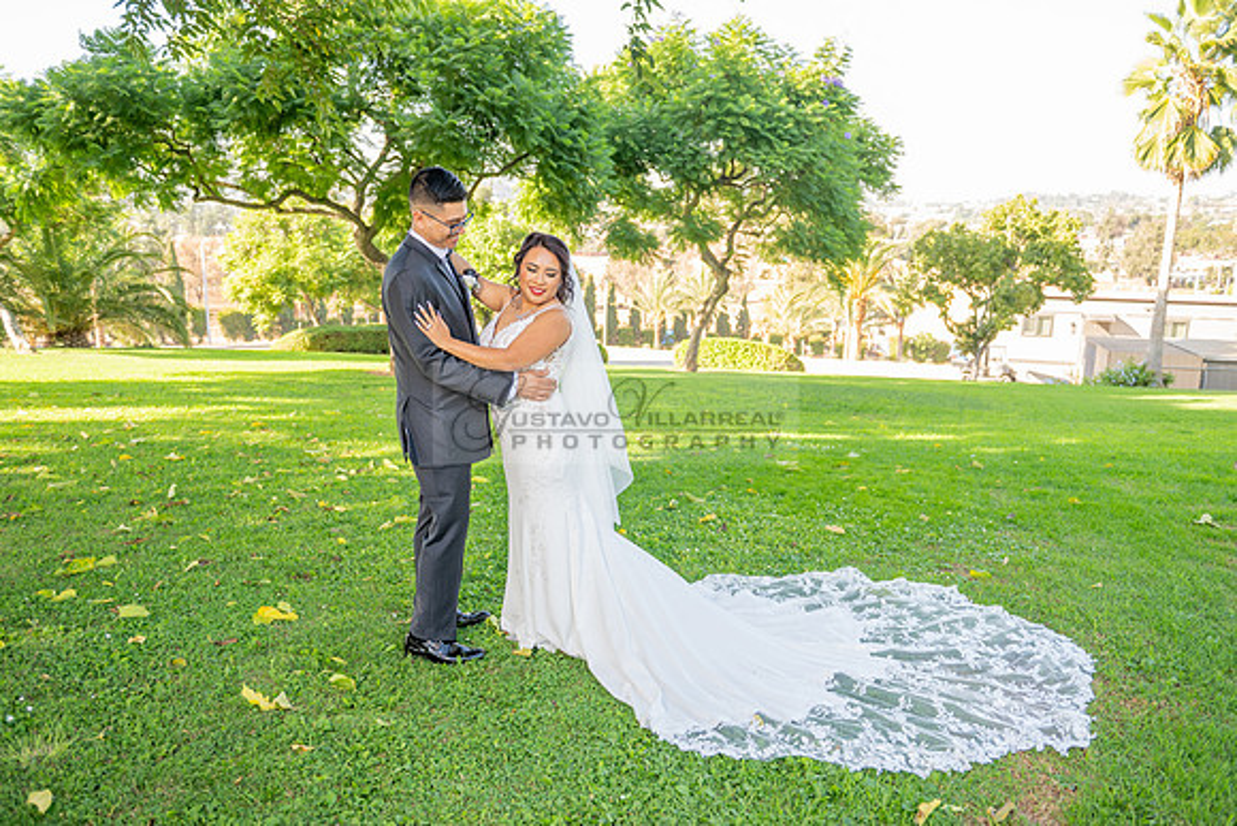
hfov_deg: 67.4
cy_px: 413
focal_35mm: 27
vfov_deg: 48.0
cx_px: 618
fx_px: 928
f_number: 3.5
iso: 200
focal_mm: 27
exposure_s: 1/200
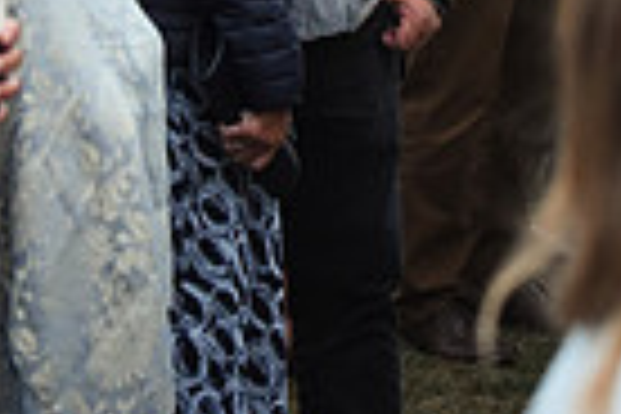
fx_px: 5071
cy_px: -412
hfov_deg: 7.0
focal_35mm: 294
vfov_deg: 4.6
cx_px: 486
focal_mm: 70
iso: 2500
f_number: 3.5
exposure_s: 1/200
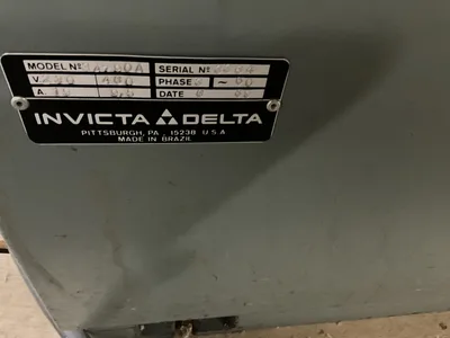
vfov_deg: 48.2
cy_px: 169
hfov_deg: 61.7
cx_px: 225
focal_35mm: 29
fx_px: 377
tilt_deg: -47.3
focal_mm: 3
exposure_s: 1/17
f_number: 1.8
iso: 640
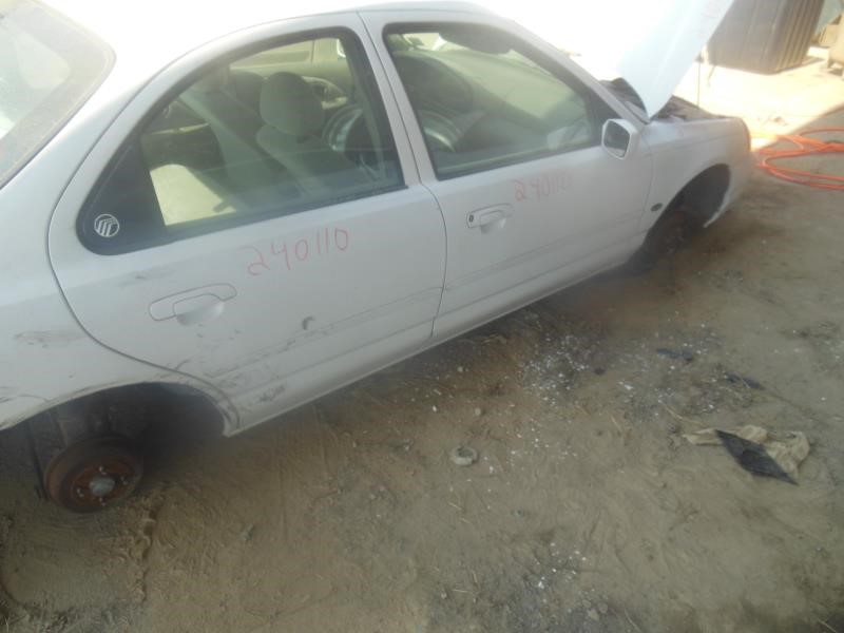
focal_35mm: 25
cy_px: 316
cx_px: 422
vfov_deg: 54.9
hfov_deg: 69.4
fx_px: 610
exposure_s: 1/400
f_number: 3.2
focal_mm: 4.5
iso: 125
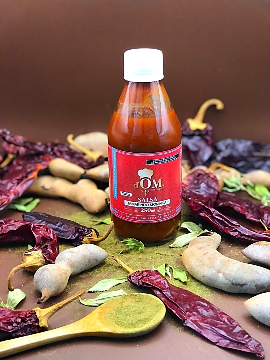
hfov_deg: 25.7
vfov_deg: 33.8
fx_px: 593
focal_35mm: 57
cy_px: 180
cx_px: 135
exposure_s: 1/30
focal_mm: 6.6
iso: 400
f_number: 2.8
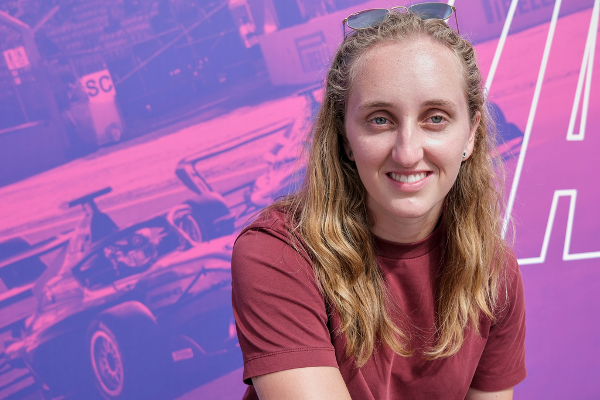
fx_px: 516
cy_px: 200
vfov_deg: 42.3
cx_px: 300
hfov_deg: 60.3
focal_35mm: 31
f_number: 2.8
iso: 80
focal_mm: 20.6
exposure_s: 1/640
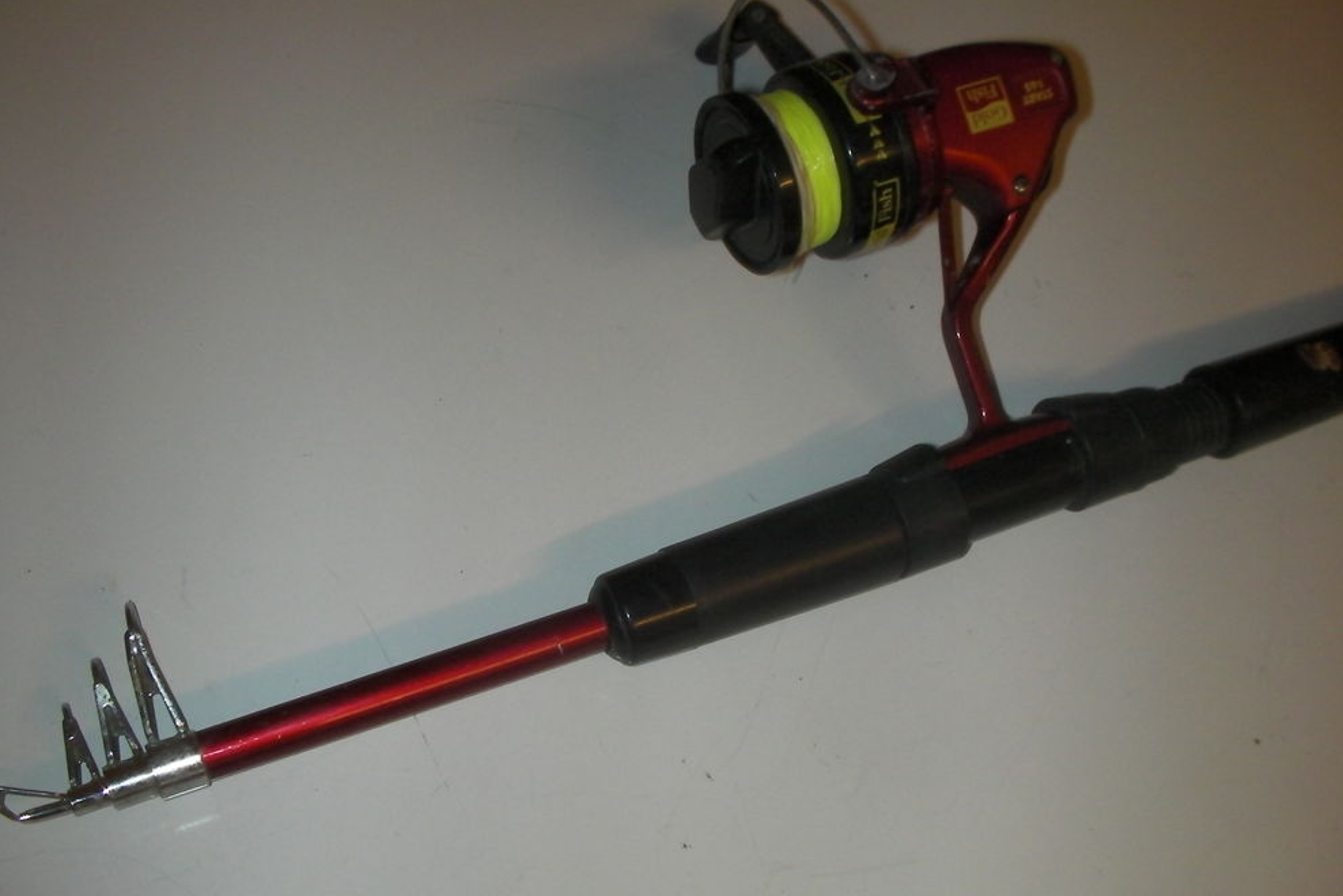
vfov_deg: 33.4
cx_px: 678
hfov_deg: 48.5
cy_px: 460
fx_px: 1492
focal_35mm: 40
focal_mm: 6.3
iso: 200
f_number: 5.6
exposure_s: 1/30
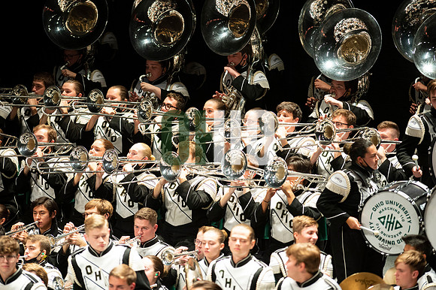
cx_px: 218
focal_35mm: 300
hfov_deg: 6.9
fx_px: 3631
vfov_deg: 4.6
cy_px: 145
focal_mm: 300
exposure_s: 1/500
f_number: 2.8
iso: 3200
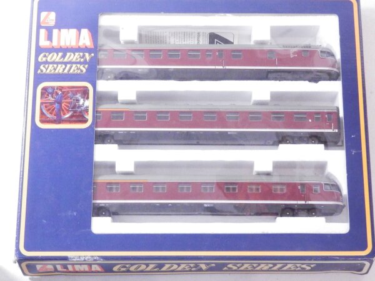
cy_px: 140
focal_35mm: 66
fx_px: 715
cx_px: 188
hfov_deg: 29.4
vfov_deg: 22.3
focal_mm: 11.9
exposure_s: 1/160
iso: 2500
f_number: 4.4
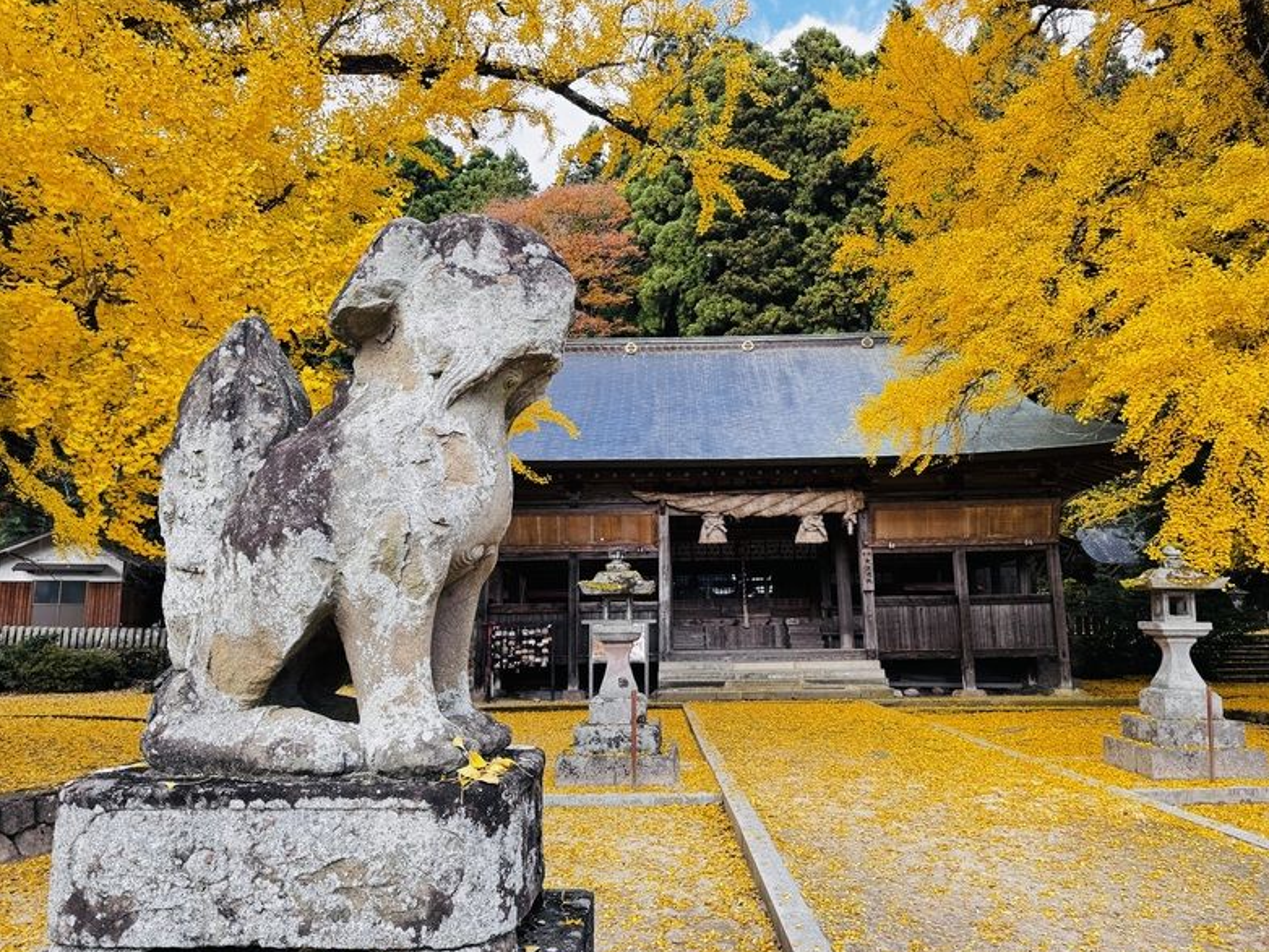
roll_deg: +0.7
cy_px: 481
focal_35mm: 25
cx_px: 660
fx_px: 917
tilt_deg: +9.6
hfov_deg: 69.3
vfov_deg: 54.9
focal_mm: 6.76
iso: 80
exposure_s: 1/259
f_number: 1.78
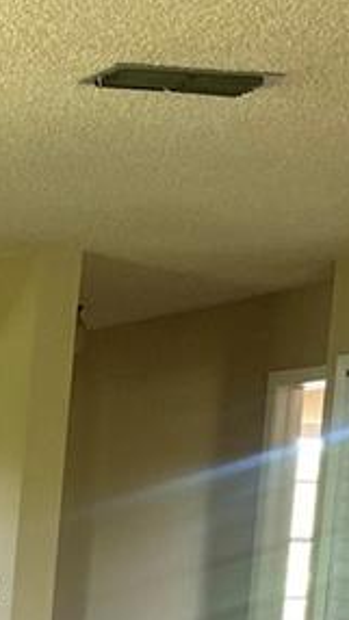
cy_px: 867
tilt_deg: -9.4
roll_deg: -2.6
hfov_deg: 9.7
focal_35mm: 119
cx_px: -282
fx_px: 1957
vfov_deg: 16.7
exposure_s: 1/66
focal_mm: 4.25
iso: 125
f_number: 1.8
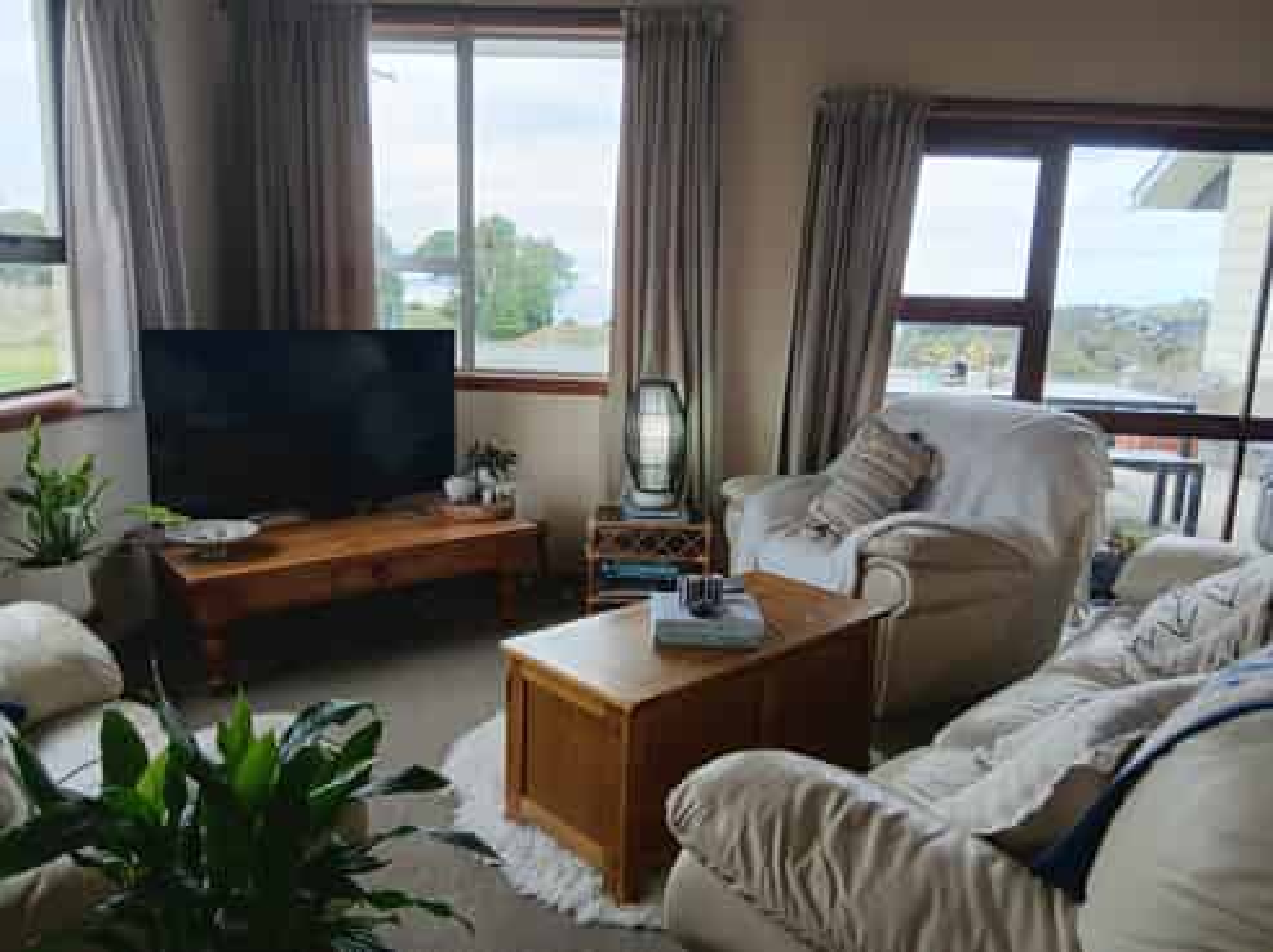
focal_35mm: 22
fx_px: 808
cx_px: 636
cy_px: 476
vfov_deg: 61.0
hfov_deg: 76.4
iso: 40
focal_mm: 3.86
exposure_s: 1/34.5
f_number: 1.8
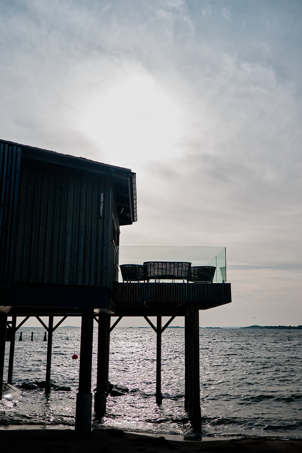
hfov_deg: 35.1
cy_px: 214
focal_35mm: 38
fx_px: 478
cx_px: 154
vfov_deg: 50.7
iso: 125
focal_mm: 23
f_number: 1.4
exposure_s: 1/8000
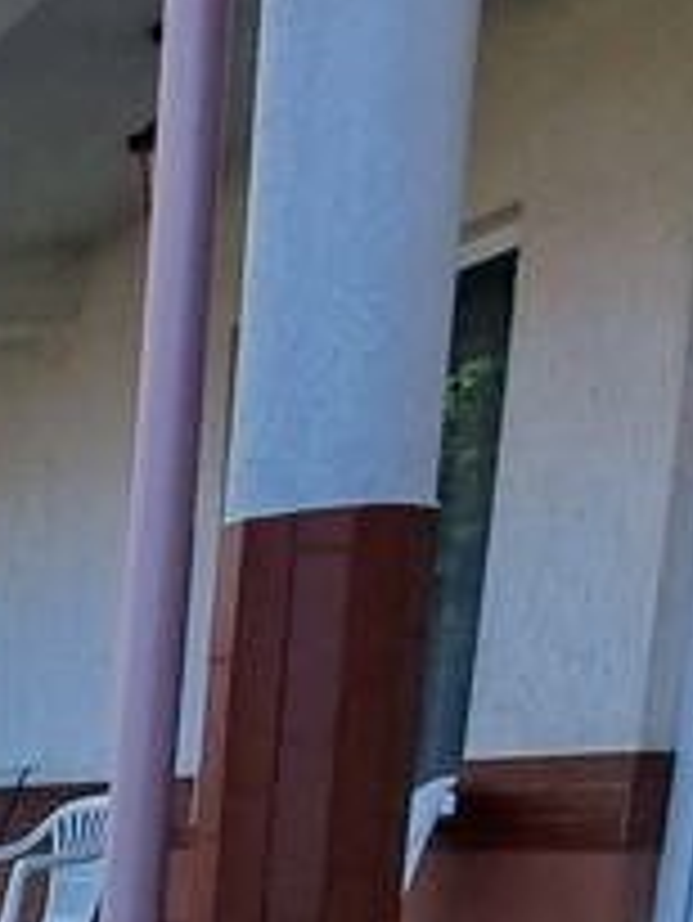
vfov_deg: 26.2
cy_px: 1142
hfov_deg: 14.9
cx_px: -927
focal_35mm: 65
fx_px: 1733
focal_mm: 1.74
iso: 50
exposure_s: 1/892
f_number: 2.2
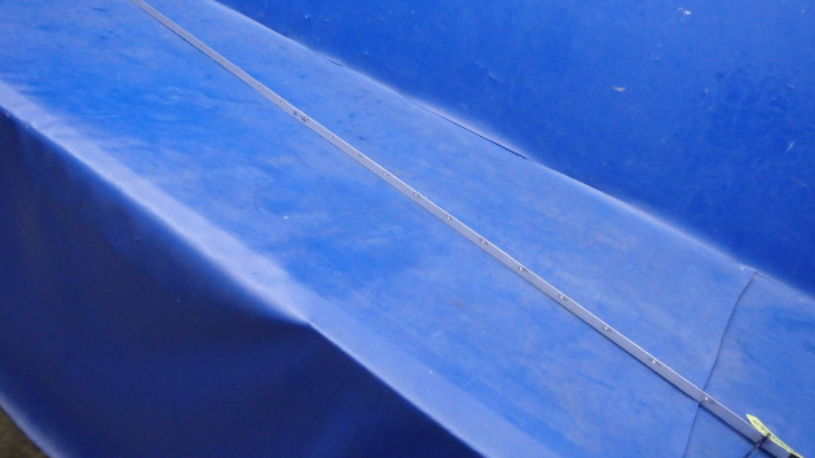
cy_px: 167
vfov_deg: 37.5
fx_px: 670
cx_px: 405
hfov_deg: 62.6
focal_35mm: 31
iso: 800
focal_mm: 5
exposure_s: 1/20
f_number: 3.9
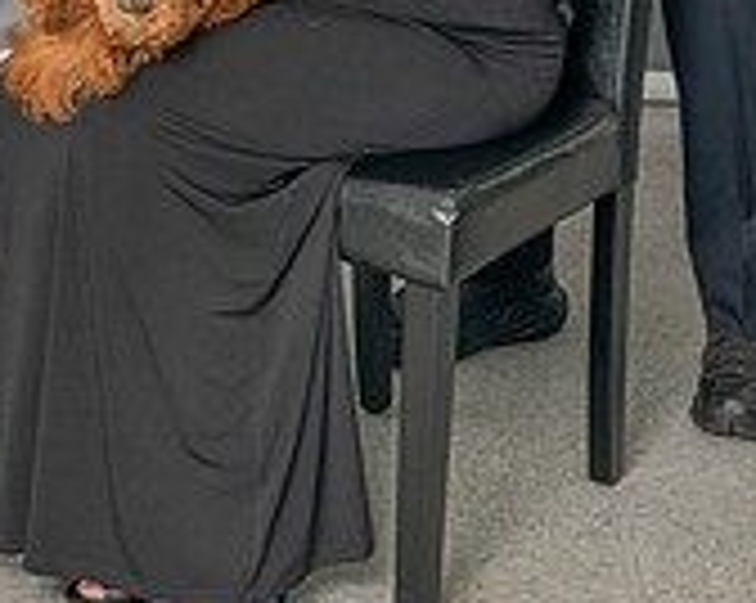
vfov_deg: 10.7
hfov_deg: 13.8
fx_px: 3106
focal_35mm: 139
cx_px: 133
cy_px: -321
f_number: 6.3
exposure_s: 1/200
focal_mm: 30
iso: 200
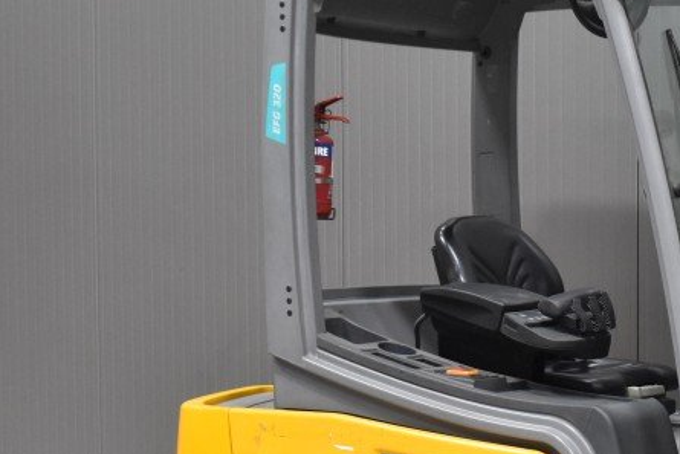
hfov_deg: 20.3
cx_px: 695
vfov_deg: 14.1
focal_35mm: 97
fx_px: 1833
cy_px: 342
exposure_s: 1/30
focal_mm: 24
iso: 1600
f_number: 5.6
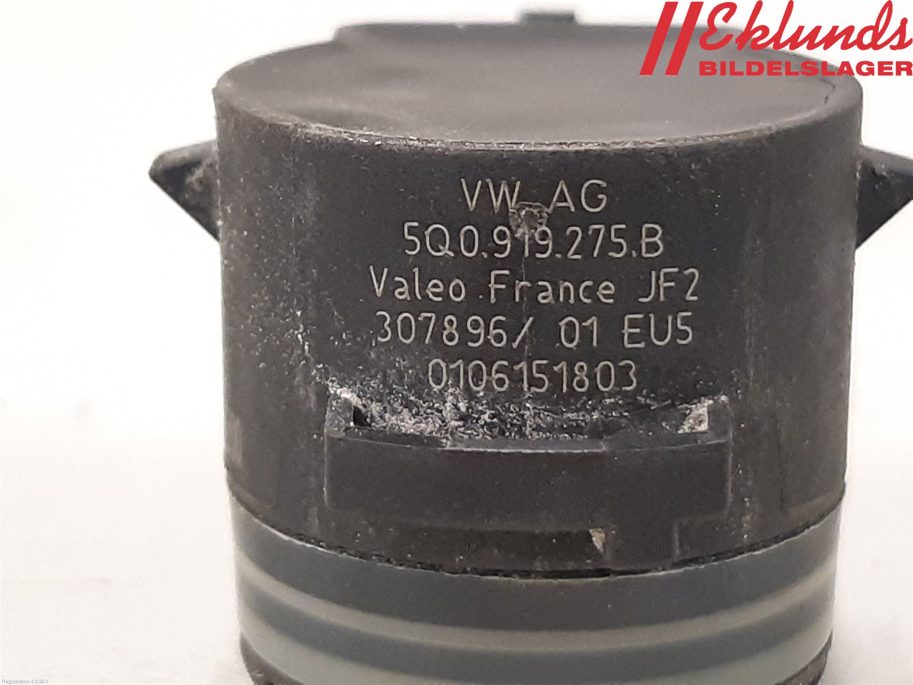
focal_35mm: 26
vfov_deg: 53.1
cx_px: 456
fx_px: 686
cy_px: 342
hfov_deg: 67.3
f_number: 1.7
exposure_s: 1/33
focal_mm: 3.93
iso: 250
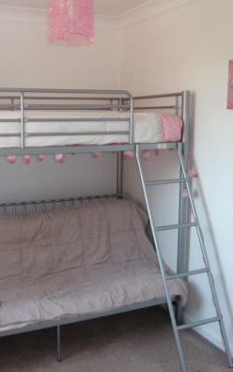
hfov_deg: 32.4
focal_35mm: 39
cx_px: 68
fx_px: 396
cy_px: 174
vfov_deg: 50.3
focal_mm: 4.1
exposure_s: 1/50
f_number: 3.3
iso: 100
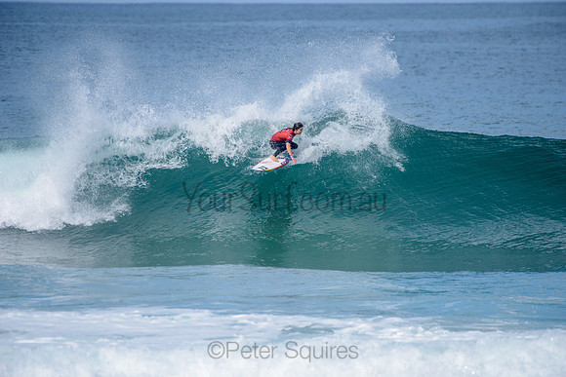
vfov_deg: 2.8
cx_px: 283
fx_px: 7863
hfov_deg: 4.1
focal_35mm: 500
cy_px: 188
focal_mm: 500
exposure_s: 1/2500
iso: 250
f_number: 6.3
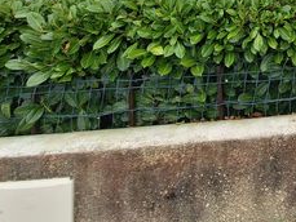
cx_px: 336
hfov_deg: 41.3
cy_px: -56
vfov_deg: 32.9
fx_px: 291
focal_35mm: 34
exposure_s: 1/538
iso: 40
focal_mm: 1.74
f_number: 2.2
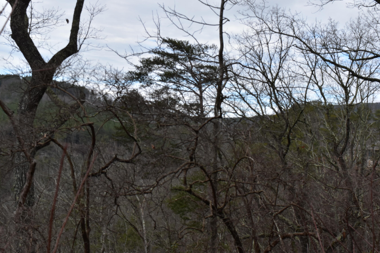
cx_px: 169
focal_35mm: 57
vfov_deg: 23.8
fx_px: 602
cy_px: 130
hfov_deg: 35.0
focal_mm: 34
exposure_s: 1/400
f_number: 11
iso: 400
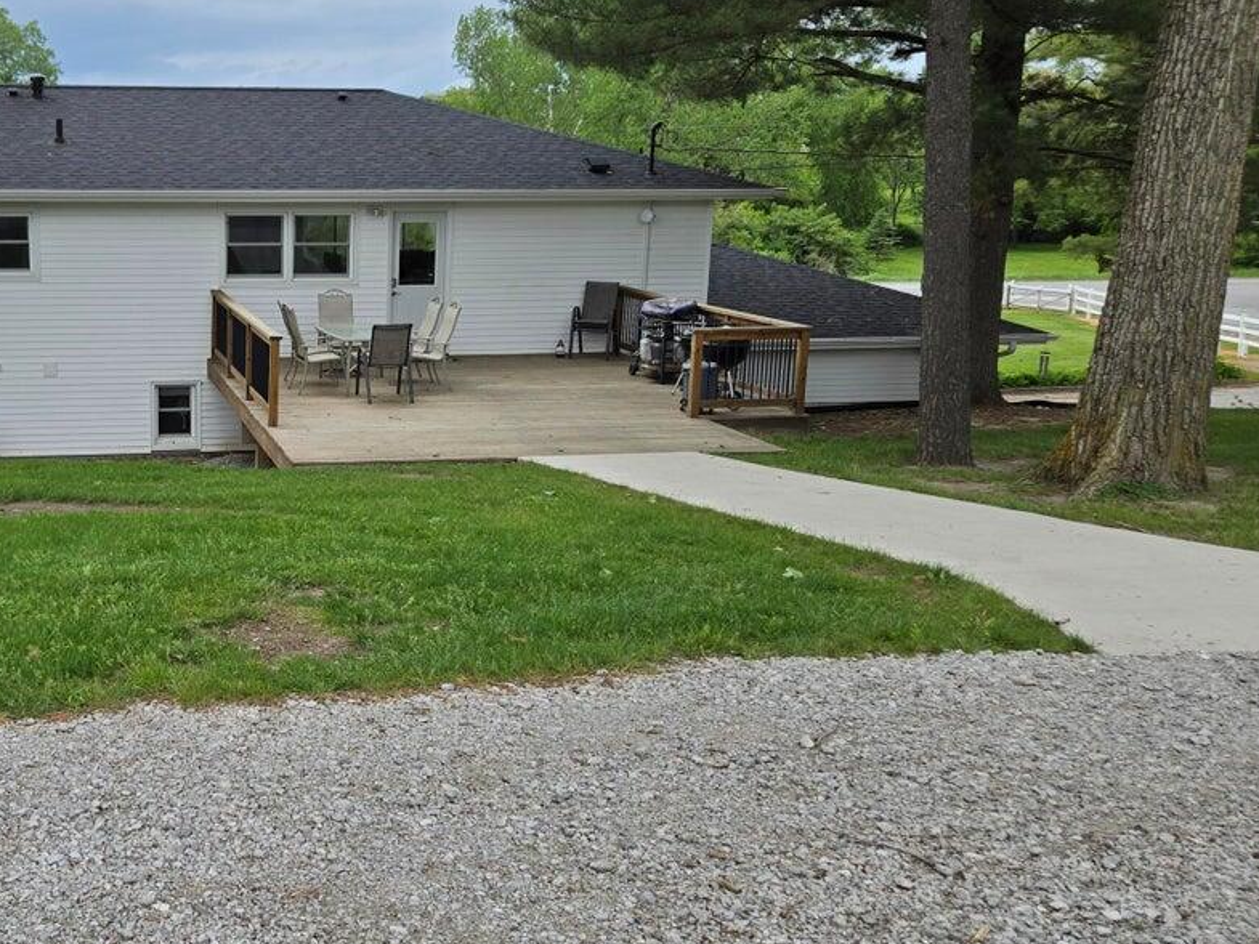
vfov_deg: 36.0
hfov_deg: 44.6
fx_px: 1455
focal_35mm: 40
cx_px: 262
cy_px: 457
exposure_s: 1/1081
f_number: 1.8
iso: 25
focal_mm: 5.4
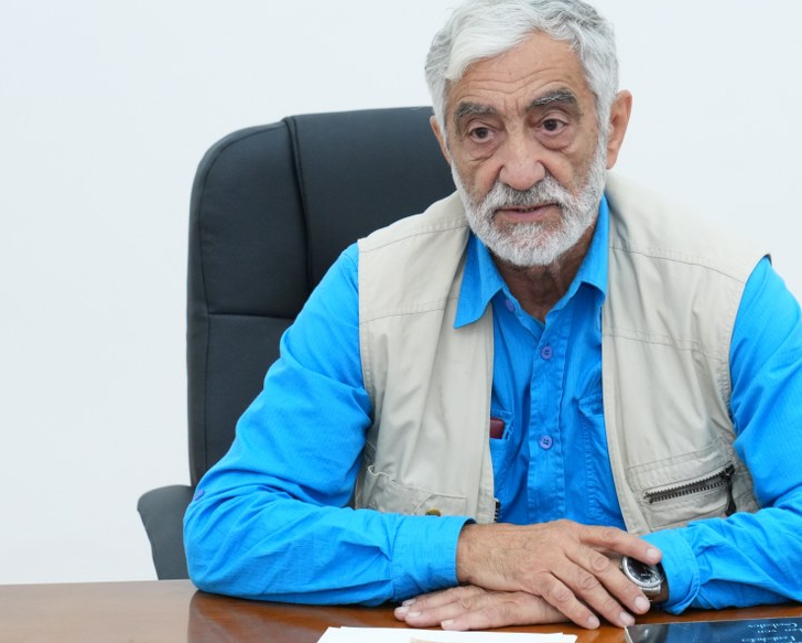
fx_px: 3039
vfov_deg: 12.1
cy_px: 315
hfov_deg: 15.0
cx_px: 488
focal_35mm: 128
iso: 2000
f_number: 4.5
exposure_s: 1/200
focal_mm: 65
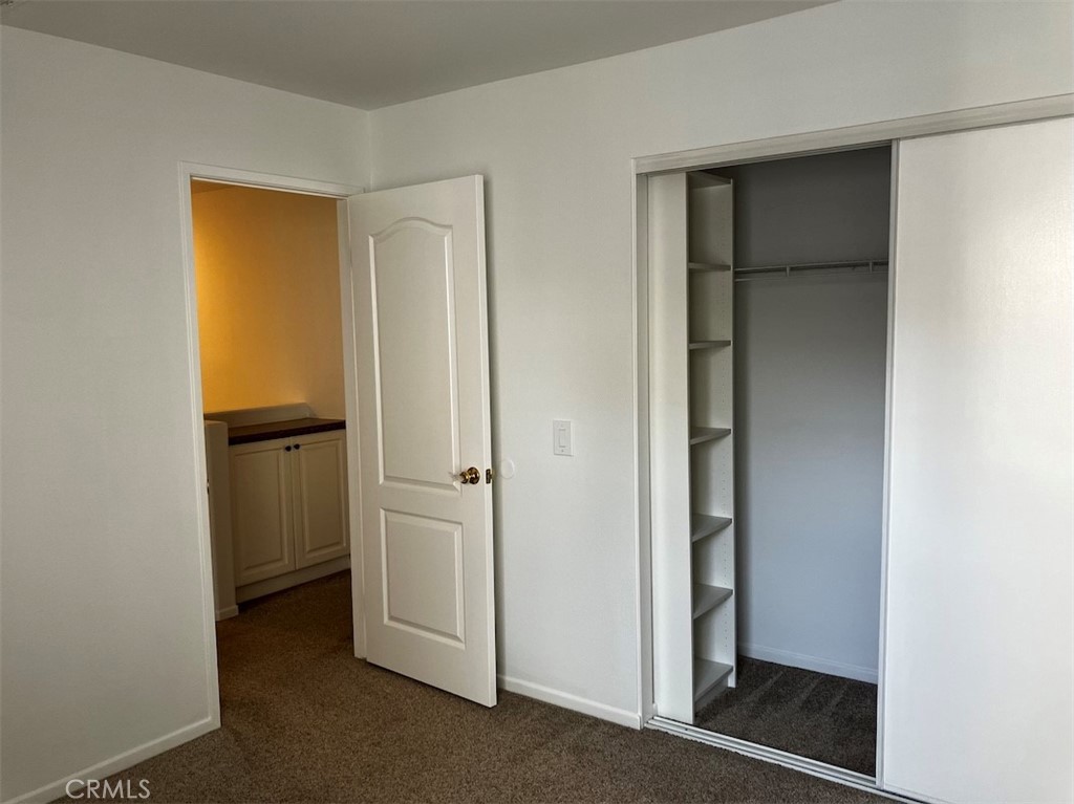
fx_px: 868
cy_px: 402
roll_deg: +1.5
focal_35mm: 28
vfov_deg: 49.7
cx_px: 537
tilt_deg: -5.1
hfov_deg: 63.5
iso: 50
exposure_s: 1/60
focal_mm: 3.99
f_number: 1.8
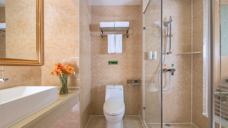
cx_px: 115
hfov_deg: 103.0
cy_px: 71
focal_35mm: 15
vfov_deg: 70.3
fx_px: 91
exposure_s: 1/8
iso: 200
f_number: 10
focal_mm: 14
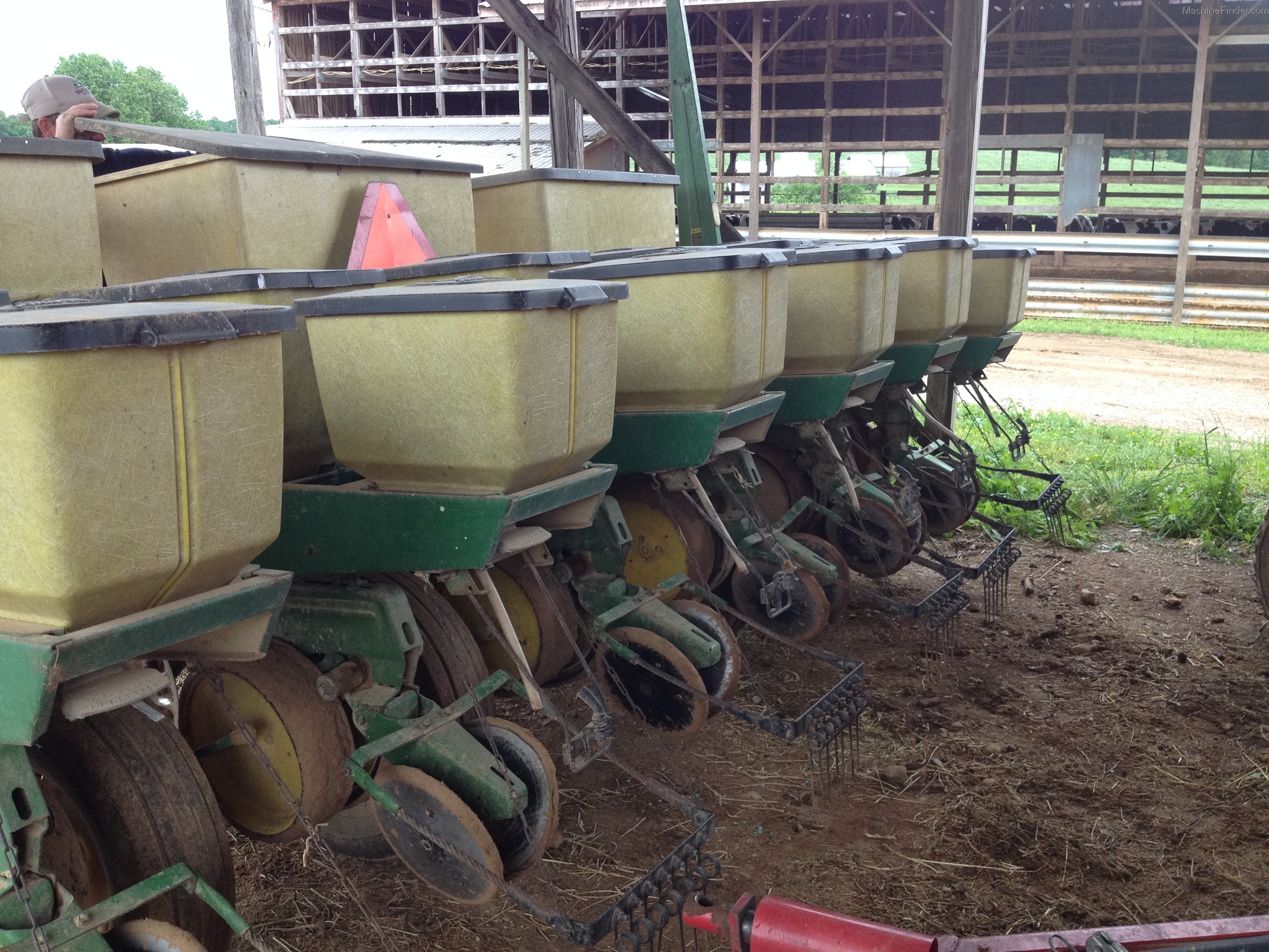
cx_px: 634
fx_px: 1283
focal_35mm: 35
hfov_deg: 52.6
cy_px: 476
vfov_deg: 40.7
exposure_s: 1/120
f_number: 2.4
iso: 100
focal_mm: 4.28
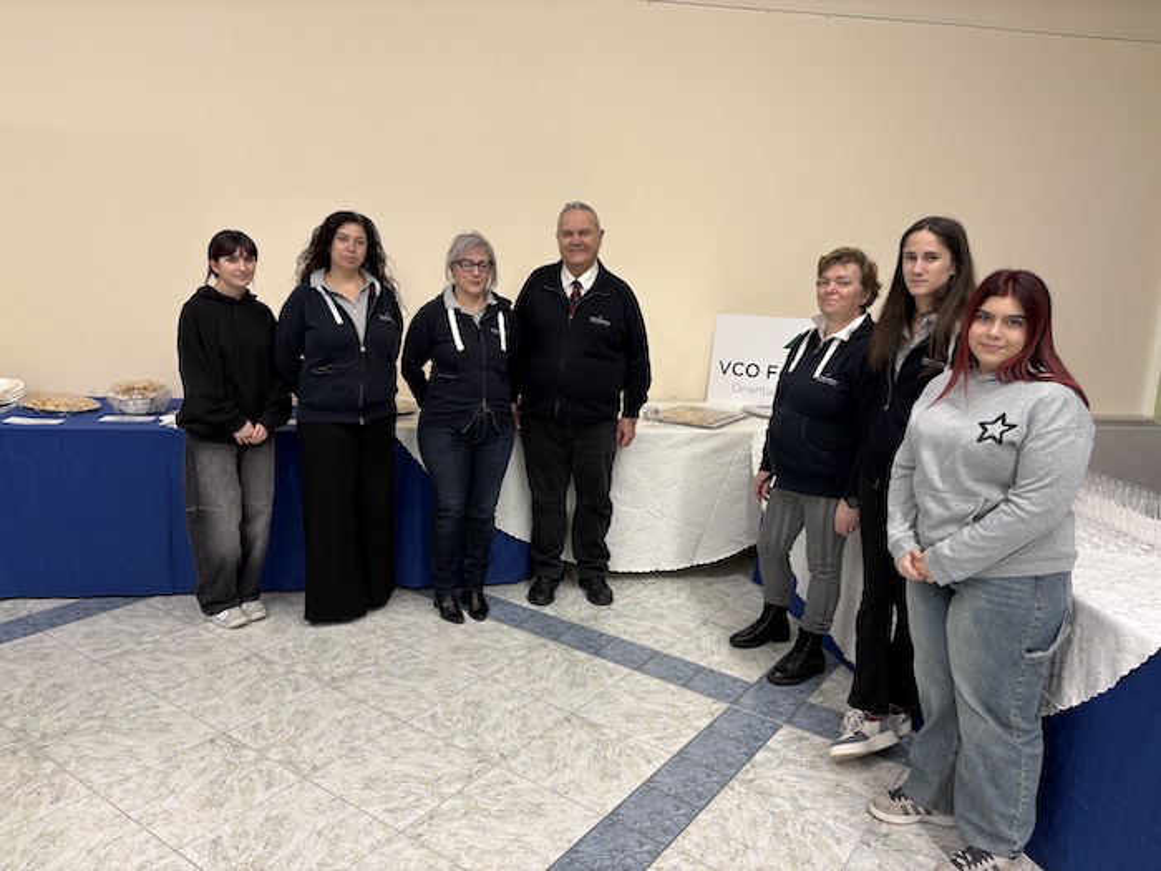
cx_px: 580
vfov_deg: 53.1
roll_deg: -2.3
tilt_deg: -11.7
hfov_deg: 67.3
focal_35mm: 26
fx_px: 872
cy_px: 436
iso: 80
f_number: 1.6
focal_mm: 5.96
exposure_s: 1/50
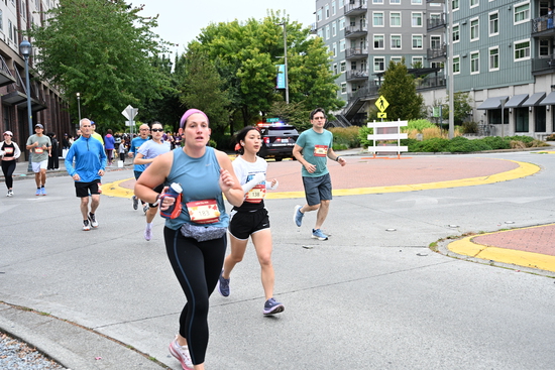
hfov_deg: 46.4
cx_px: 278
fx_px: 648
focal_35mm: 42
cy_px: 185
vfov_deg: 31.9
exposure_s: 1/800
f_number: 4
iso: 1600
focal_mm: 42
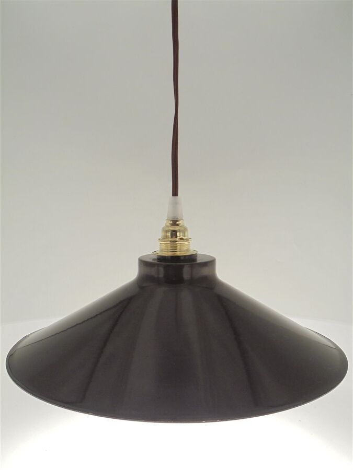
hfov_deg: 37.7
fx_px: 517
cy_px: 235
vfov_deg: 49.0
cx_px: 176
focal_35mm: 38
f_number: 4.2
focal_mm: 6.9
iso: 200
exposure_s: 1/30
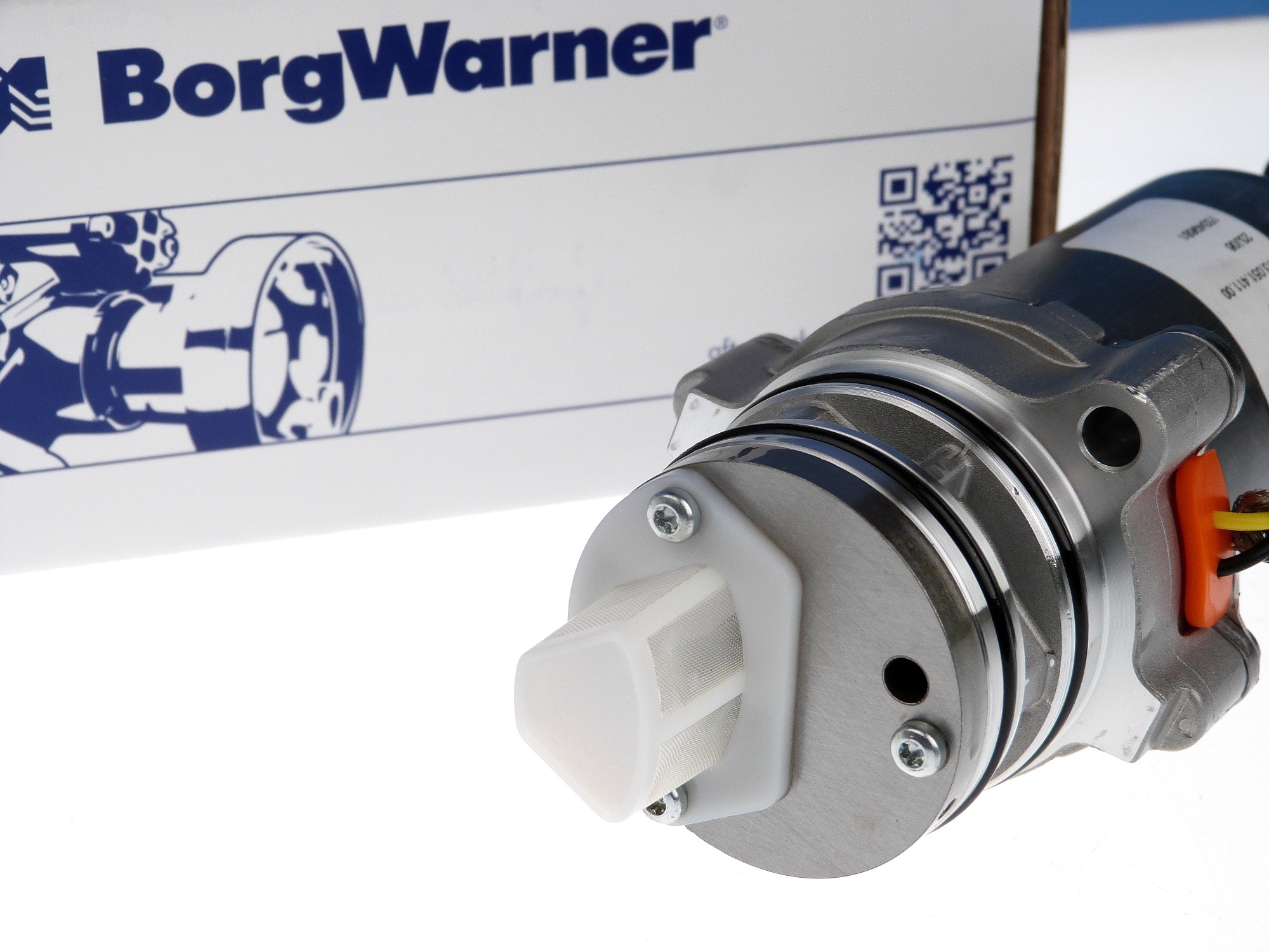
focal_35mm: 72
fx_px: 2639
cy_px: 476
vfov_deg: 20.4
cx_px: 634
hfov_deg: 27.0
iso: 100
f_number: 4
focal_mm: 12.9
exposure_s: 1/160
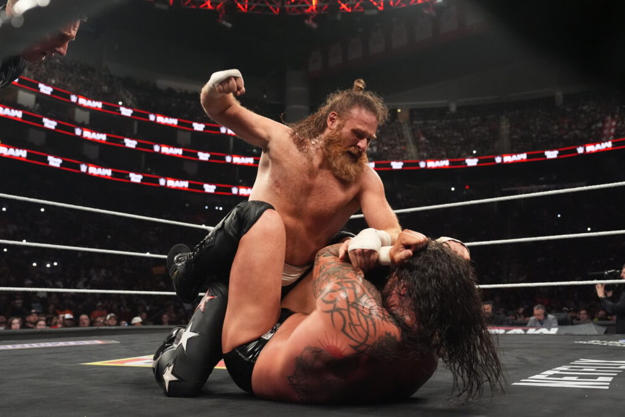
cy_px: 206
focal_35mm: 32
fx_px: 556
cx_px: 315
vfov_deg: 41.1
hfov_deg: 58.7
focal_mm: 31
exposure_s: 1/800
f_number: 2.8
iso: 6400
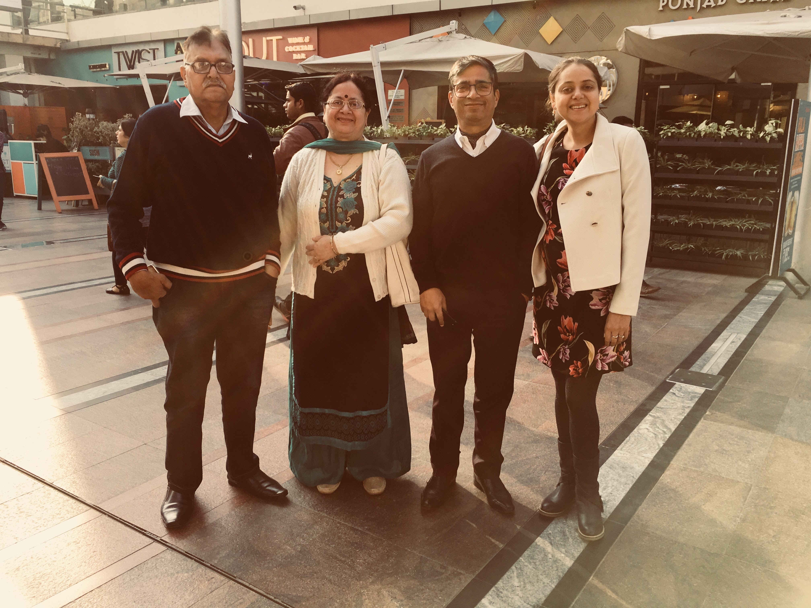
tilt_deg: -12.7
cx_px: 406
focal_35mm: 29
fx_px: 679
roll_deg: -0.7
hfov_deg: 61.7
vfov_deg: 48.2
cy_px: 304
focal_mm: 4.15
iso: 25
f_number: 2.2
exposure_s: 1/227
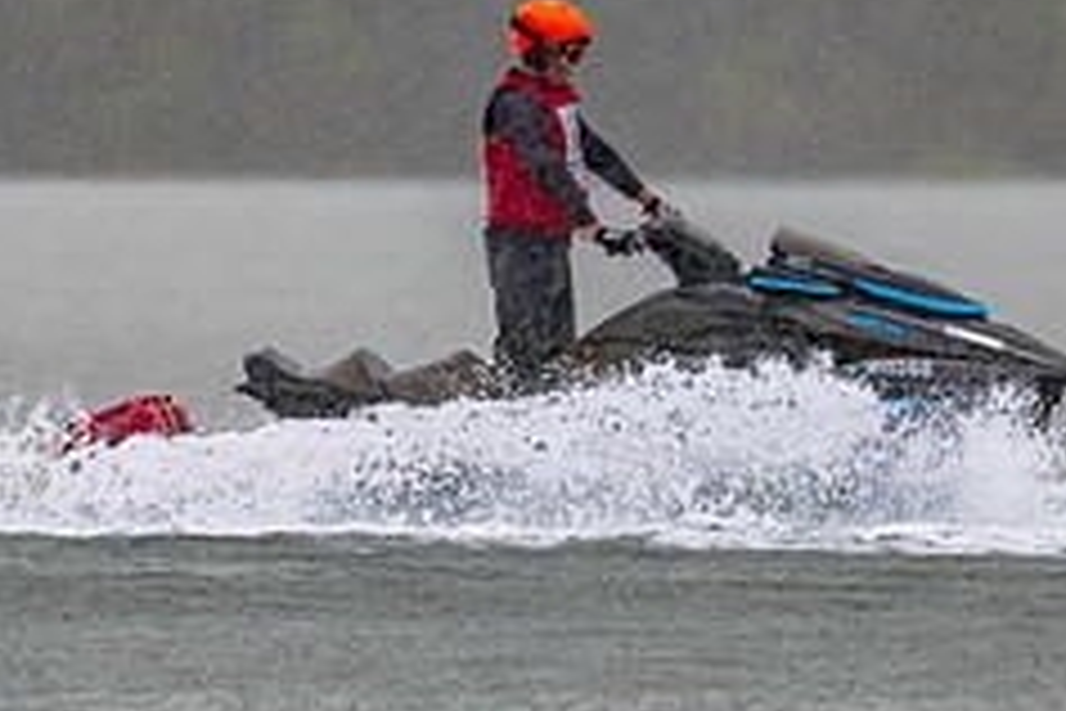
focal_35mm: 1584
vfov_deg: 0.9
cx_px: 665
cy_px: 207
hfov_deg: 1.3
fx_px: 46900
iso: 800
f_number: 6.3
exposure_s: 1/640
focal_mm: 600
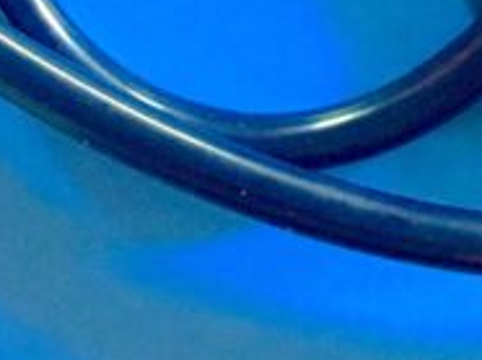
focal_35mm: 160
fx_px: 2225
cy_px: -598
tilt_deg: -85.5
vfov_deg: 8.3
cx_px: 443
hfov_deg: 12.3
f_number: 2.2
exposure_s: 1/15
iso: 200
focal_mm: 4.15
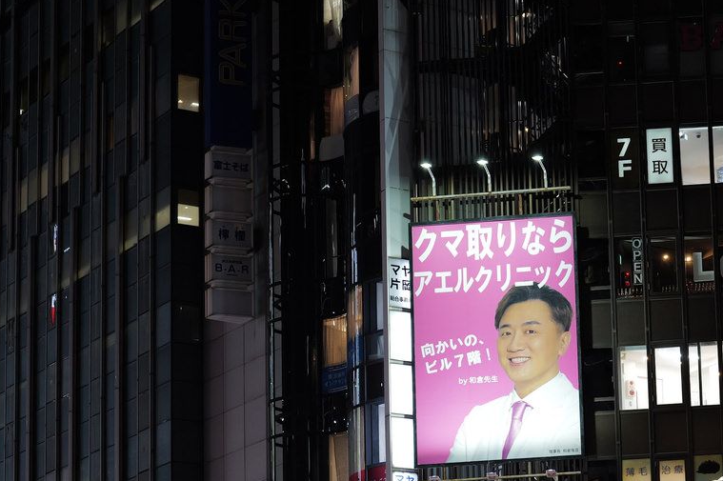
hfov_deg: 17.3
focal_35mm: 116
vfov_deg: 11.6
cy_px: 507
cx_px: 723
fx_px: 2328
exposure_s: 1/80
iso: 400
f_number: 2
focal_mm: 43
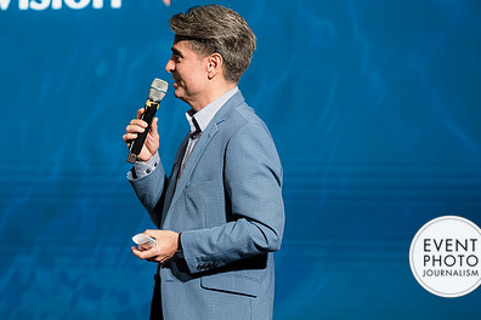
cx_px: 180
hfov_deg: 9.1
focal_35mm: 227
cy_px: 102
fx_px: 3033
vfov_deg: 6.1
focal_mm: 155
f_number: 2.8
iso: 1400
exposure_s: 1/125
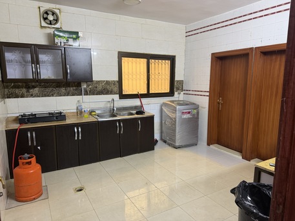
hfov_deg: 71.6
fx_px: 205
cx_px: 148
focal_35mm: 24
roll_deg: +0.7
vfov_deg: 56.8
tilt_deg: -8.3
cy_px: 110
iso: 200
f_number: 1.78
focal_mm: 6.76
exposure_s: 1/60
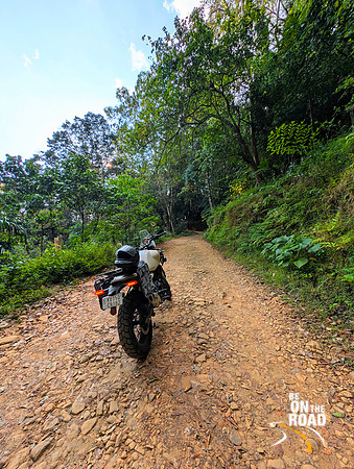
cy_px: 234
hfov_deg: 94.7
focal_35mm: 12
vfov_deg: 110.4
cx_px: 177
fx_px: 163
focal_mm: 2.23
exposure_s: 1/1524
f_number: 1.95
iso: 34
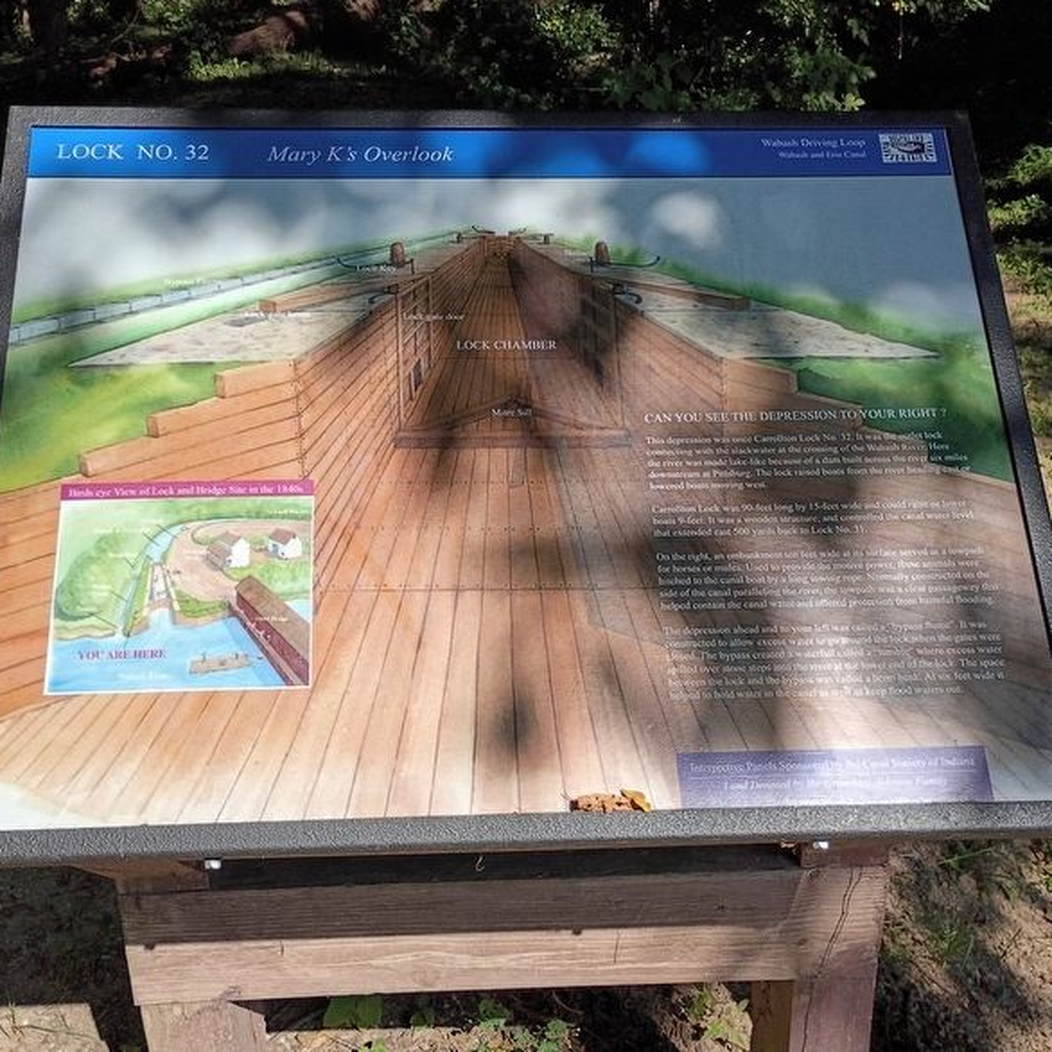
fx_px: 1203
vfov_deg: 47.2
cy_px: 517
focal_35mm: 35
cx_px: 499
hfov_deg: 47.2
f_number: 1.8
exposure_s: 1/862
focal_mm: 4.27
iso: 101
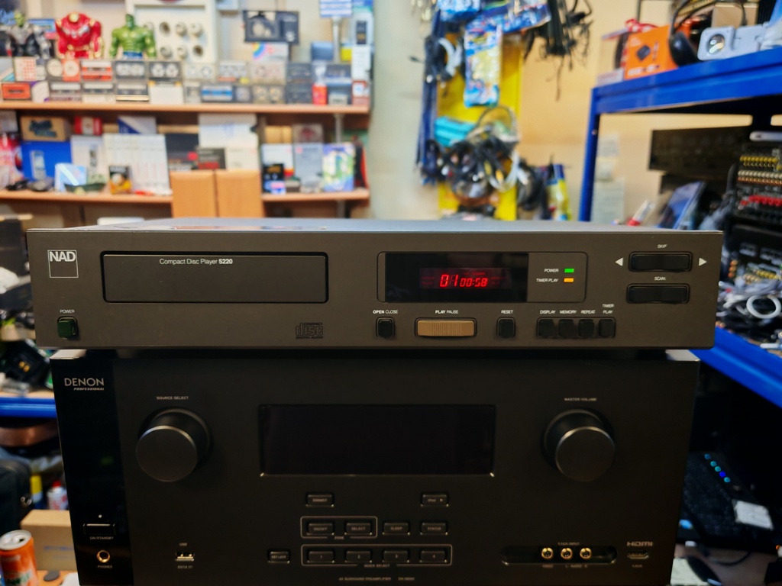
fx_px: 610
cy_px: 293
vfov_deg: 51.4
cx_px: 391
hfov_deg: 65.3
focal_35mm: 27
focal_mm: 6.67
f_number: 1.9
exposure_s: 1/33
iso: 500
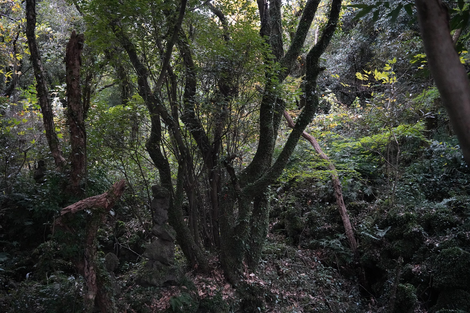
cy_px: 156
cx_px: 235
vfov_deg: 37.9
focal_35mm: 35
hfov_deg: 54.4
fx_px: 457
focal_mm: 35
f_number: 4
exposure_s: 1/100
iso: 10000
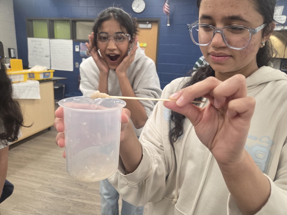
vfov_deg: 58.9
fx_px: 191
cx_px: 144
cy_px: 108
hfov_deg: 73.9
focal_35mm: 23
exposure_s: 1/50
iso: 125
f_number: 1.8
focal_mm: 5.4
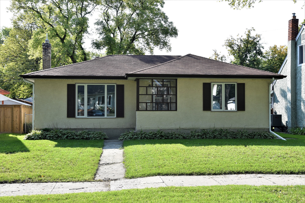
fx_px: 373
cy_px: 102
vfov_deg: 30.5
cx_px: 152
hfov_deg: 44.5
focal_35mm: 44
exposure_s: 1/250
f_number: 8
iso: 360
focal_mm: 44
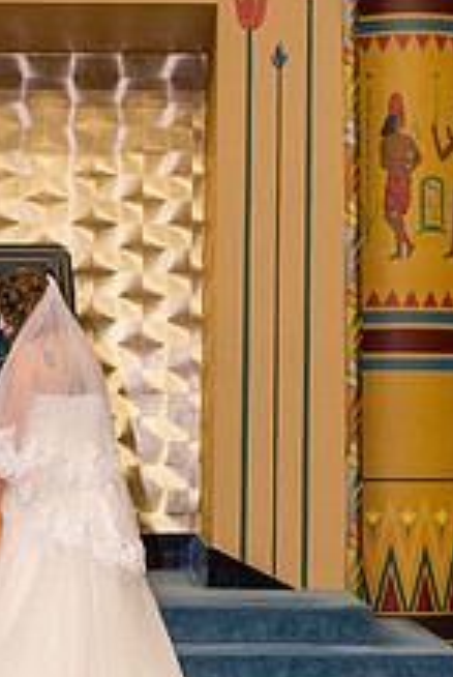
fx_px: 1938
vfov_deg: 19.6
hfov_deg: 13.2
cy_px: 516
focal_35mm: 103
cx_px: 62
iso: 800
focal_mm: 50
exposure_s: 1/160
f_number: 4
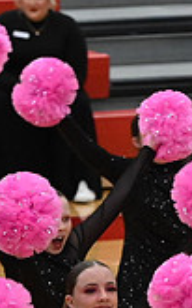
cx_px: 531
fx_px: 5405
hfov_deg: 2.0
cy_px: 313
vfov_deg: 3.3
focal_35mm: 645
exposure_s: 1/400
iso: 6400
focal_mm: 120
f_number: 4
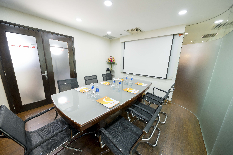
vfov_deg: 90.0
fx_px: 78
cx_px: 116
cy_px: 78
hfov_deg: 112.6
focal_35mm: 12
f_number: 5
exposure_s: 1/50
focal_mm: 12
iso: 1600
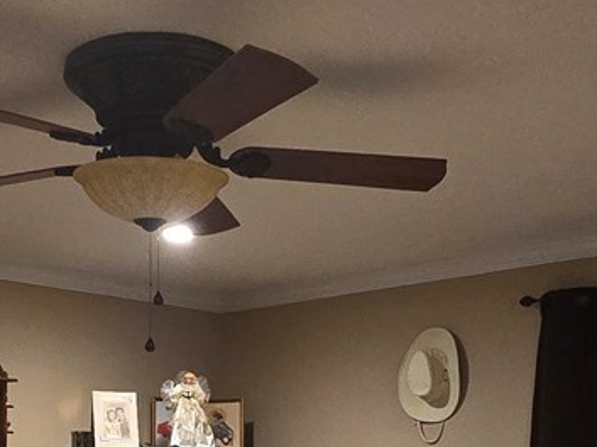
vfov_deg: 22.2
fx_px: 1016
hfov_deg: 32.5
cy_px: 582
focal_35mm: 59
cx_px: 211
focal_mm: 2.2
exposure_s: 1/60
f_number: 2.2
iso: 400
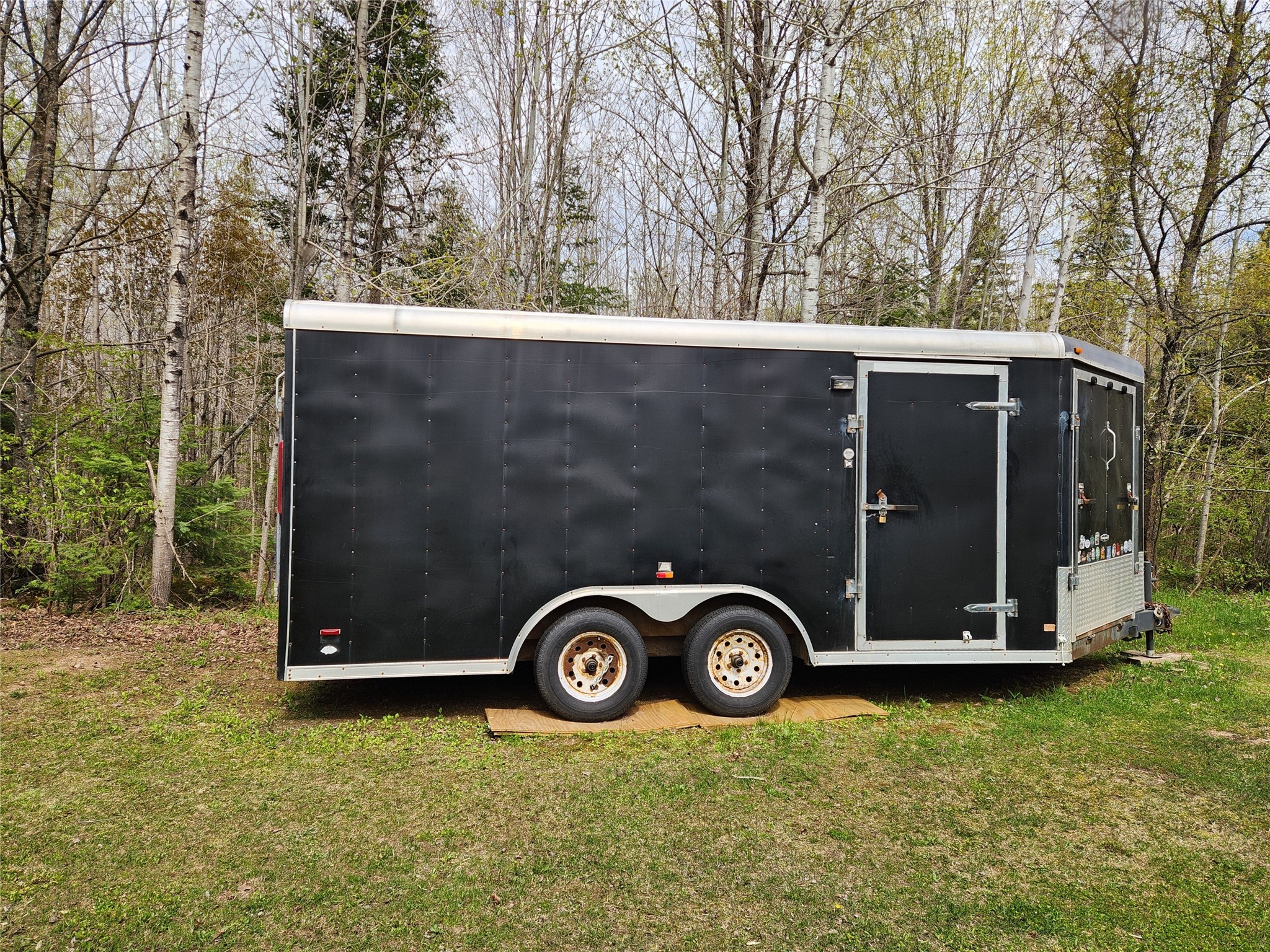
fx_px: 844
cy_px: 476
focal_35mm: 23
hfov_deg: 73.9
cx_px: 635
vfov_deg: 58.9
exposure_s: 1/924
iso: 20
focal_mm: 5.4
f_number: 1.8
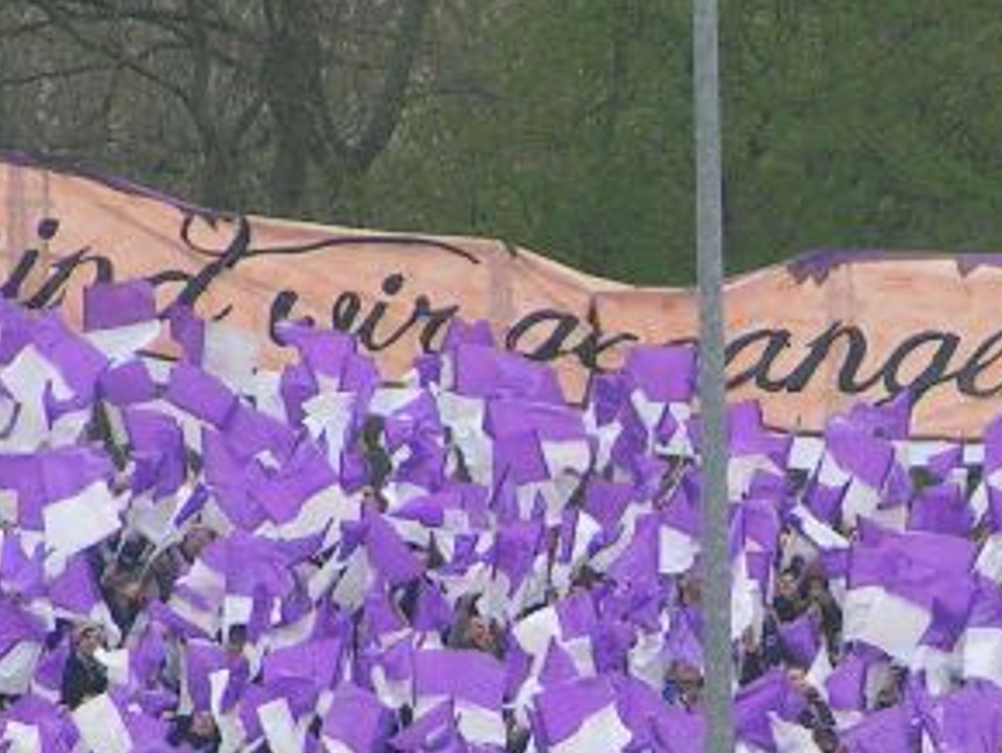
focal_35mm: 822
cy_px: 694
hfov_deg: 2.4
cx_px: 829
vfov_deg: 1.8
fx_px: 23804
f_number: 3.5
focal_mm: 45.4
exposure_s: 1/320
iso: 160
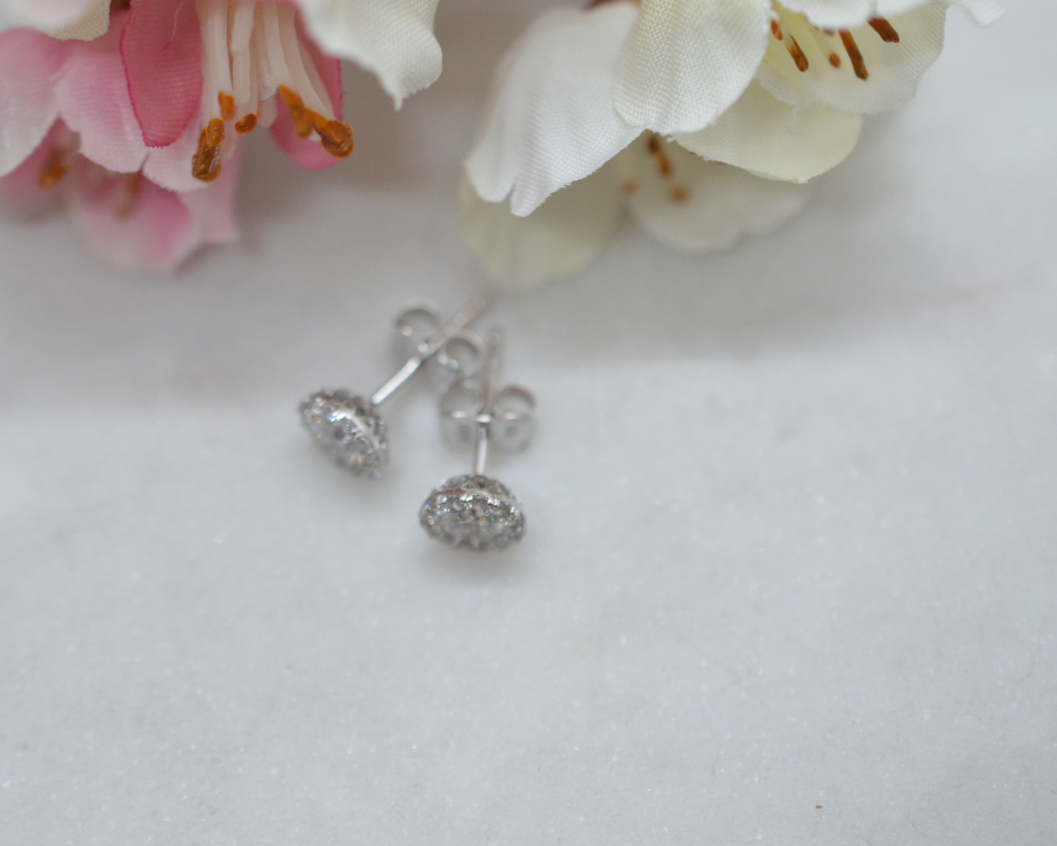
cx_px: 468
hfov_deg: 27.9
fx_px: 2127
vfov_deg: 22.5
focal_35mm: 68
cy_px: 423
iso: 2500
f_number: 4
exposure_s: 1/1600
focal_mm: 40
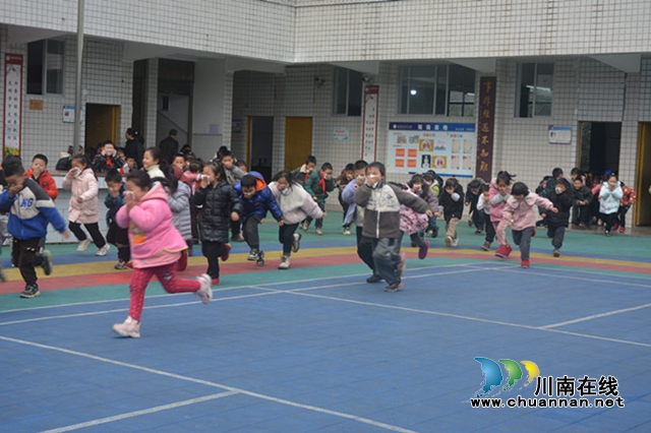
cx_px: 326
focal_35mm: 57
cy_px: 216
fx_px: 1030
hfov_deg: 35.1
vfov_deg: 23.8
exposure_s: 1/125
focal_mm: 38
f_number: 5.6
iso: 100
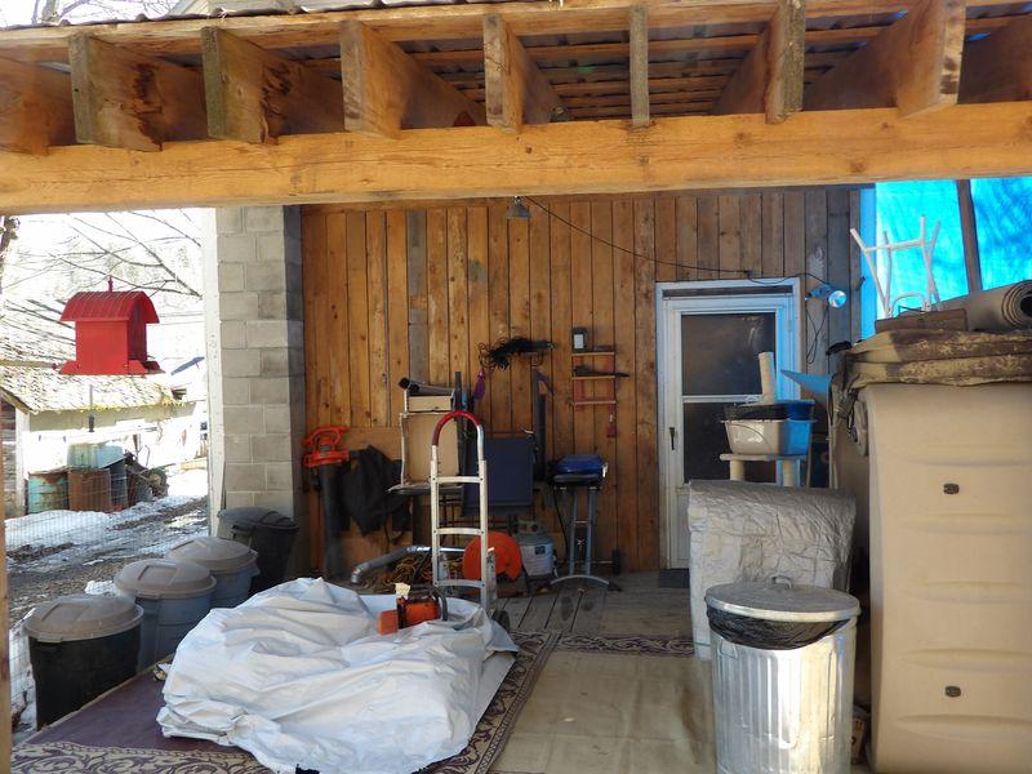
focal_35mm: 33
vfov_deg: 42.9
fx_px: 984
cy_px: 387
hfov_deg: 55.4
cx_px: 516
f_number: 3.6
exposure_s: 1/71
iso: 100
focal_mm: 5.9
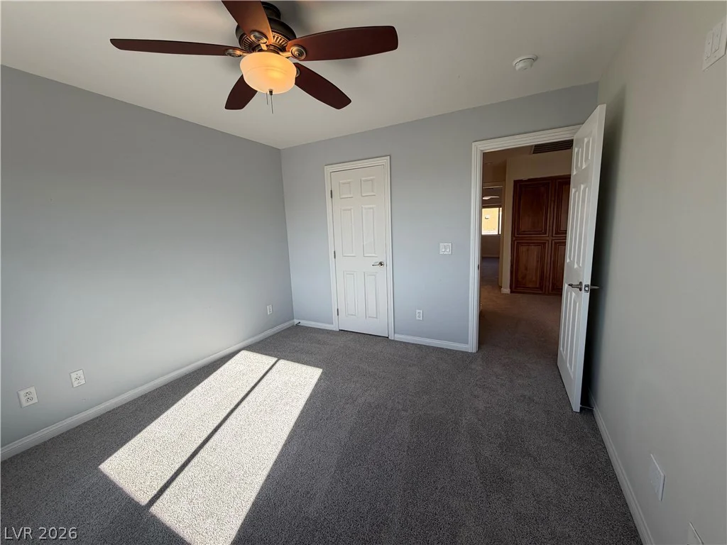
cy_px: 272
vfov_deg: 85.7
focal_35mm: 14
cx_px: 364
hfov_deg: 102.1
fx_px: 294
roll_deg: +2.9
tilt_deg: -9.9
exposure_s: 1/224
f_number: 2.2
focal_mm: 2.22
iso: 40
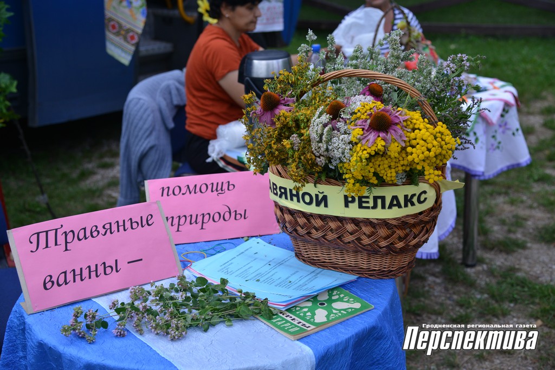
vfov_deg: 27.0
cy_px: 185
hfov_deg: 39.6
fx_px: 771
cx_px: 278
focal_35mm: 50
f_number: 4.5
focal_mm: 50
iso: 640
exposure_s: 1/2000
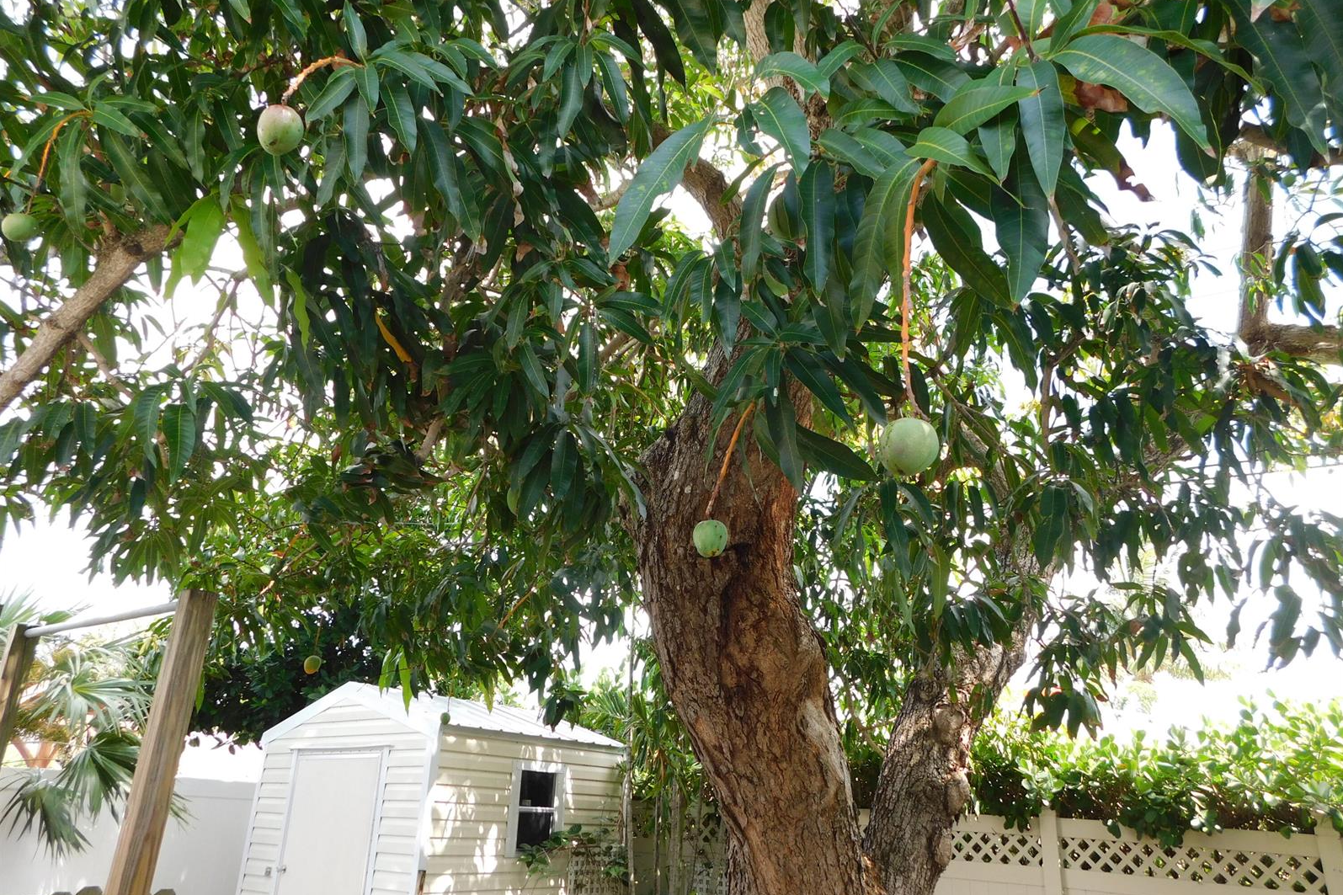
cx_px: 673
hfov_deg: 73.7
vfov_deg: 53.1
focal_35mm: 24
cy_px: 461
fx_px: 895
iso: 125
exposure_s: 1/200
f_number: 3
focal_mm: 4
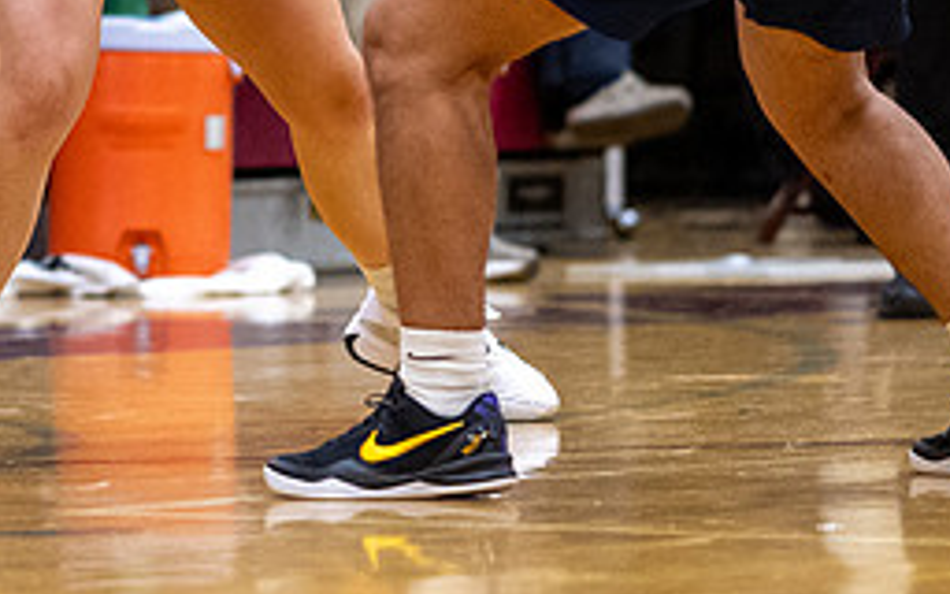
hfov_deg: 5.0
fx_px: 10874
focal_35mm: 420
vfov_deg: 3.1
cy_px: 10
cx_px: 7
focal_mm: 85
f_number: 1.8
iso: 2500
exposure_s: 1/1250
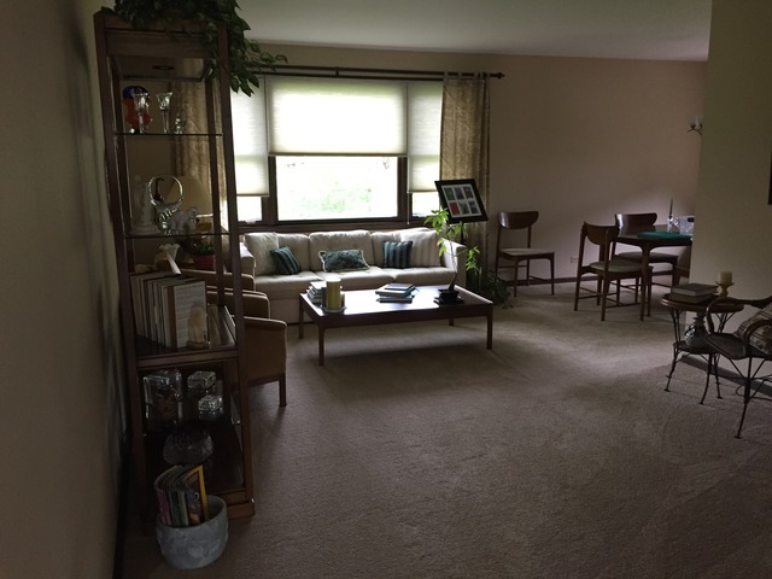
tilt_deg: -11.1
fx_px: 647
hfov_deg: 61.7
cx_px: 386
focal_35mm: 29
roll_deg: +1.7
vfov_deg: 48.2
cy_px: 290
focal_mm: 4.15
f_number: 2.2
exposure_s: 1/30
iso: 160
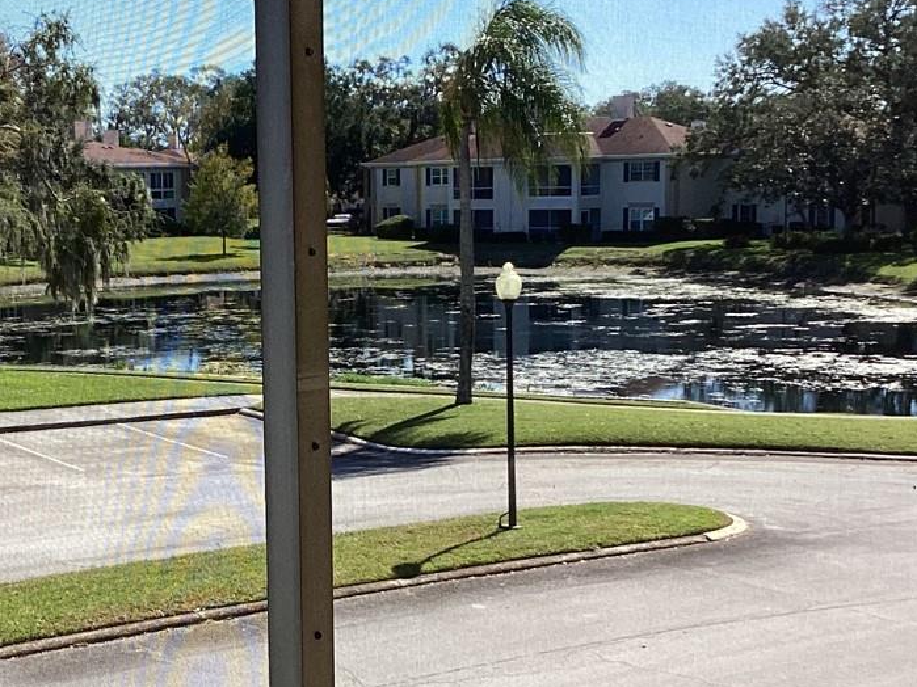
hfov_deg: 27.1
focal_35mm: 71
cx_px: 251
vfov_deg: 20.7
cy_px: 452
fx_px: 1881
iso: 25
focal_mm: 3.3
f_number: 2.4
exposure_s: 1/734
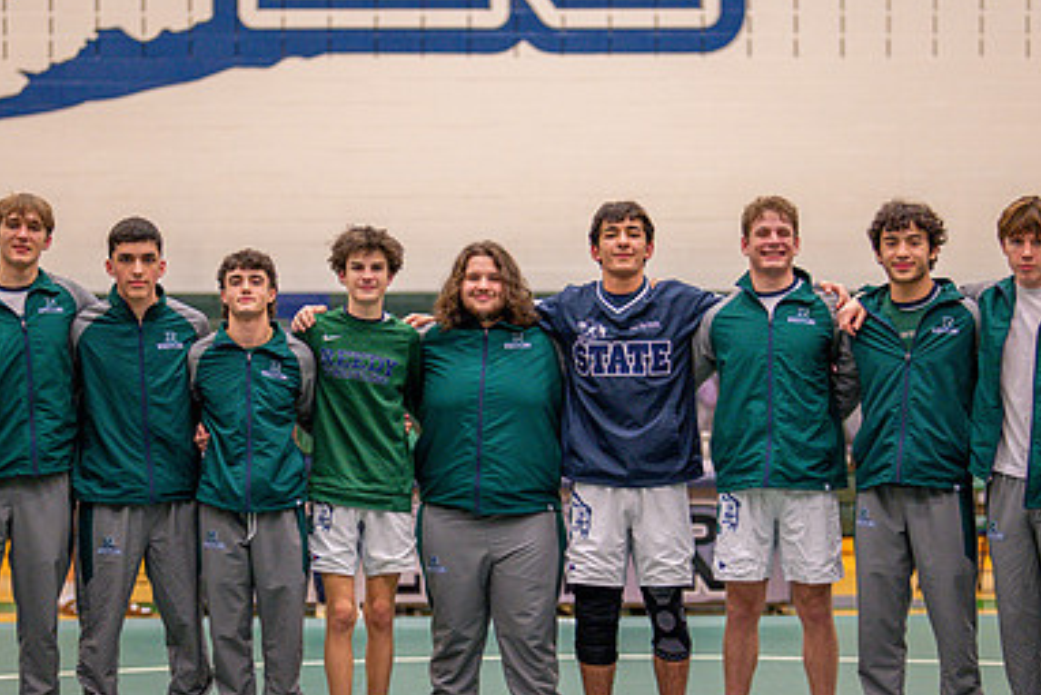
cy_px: 462
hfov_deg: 22.4
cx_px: 517
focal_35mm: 91
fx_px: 2632
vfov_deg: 15.0
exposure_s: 1/800
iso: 1000
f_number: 1.2
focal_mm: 50
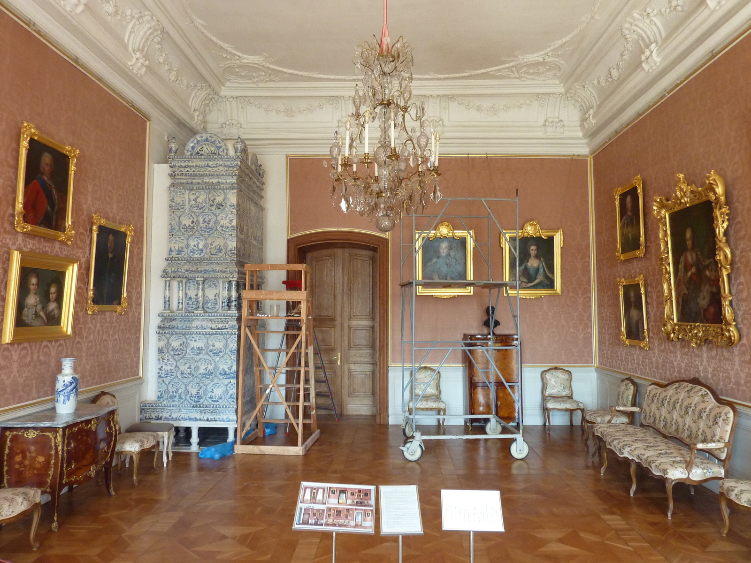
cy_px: 282
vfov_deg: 54.9
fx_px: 542
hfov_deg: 69.4
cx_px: 376
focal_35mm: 25
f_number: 3.3
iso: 250
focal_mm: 4.1
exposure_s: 1/30
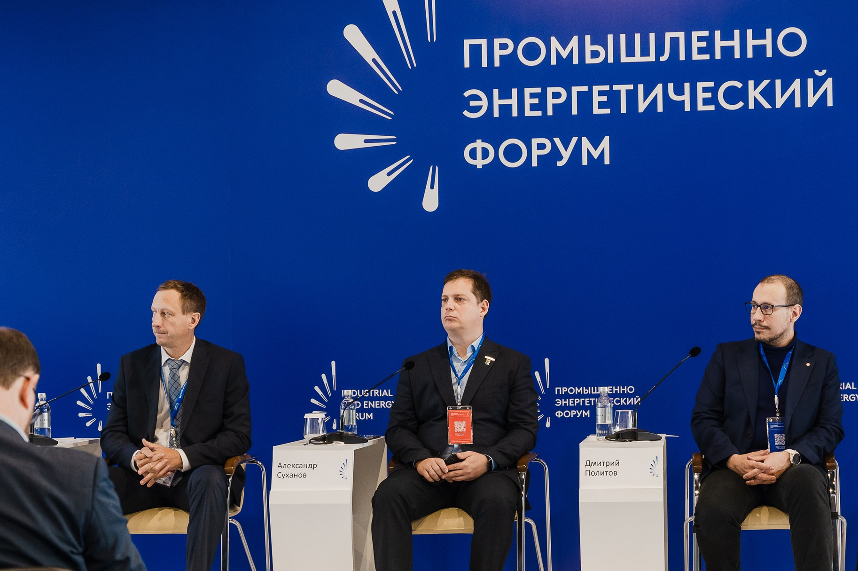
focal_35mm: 70
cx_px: 544
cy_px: 344
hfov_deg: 28.7
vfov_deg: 19.4
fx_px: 1667
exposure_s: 1/320
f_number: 3.2
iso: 1600
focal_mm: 46
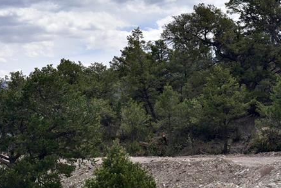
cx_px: 90
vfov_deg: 16.7
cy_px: 85
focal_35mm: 82
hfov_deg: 24.6
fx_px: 640
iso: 400
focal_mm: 35
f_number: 4.5
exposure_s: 1/4000
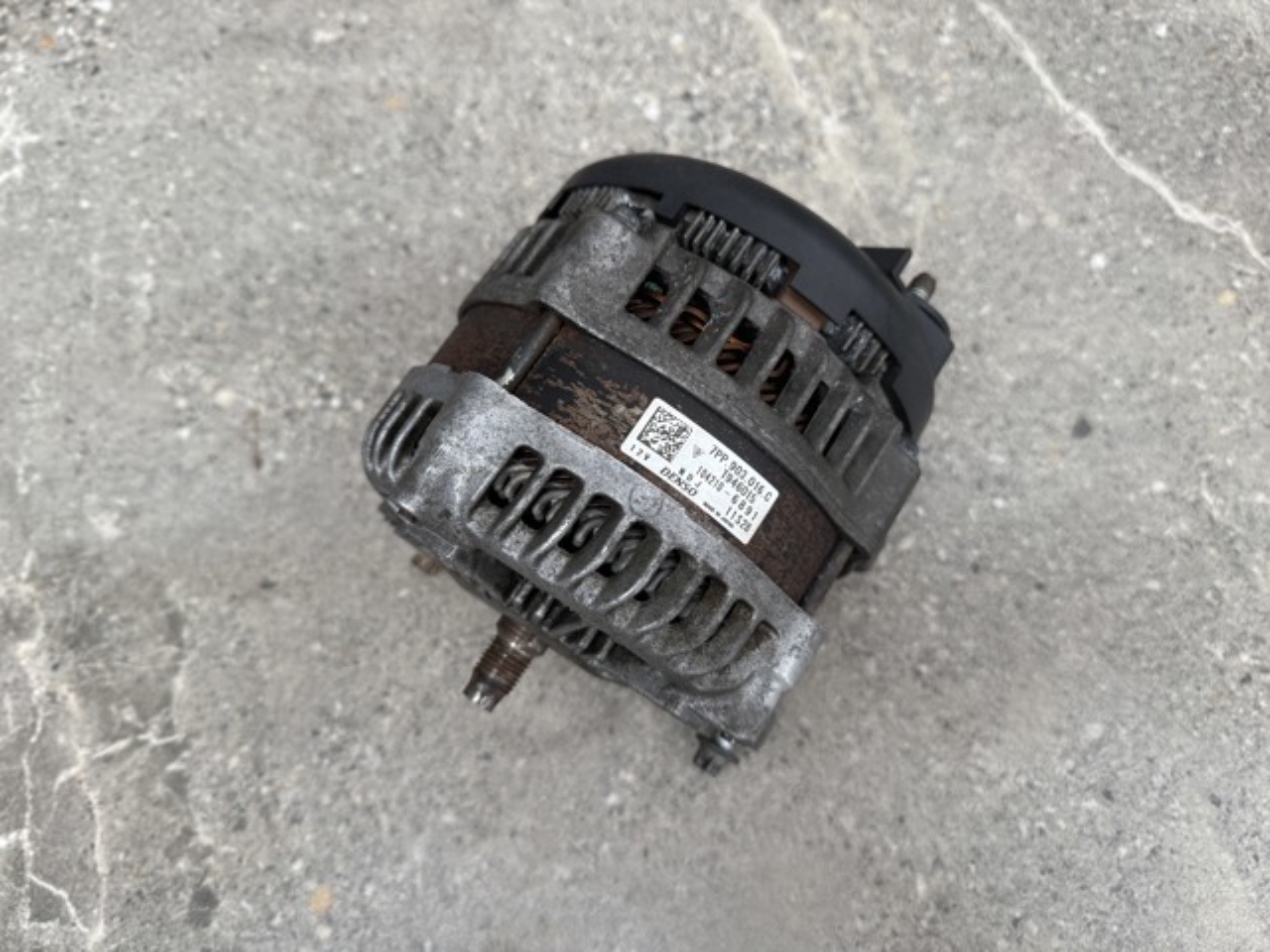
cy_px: 476
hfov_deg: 71.6
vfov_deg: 56.8
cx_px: 635
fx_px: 881
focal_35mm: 24
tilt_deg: -68.8
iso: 80
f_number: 1.78
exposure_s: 1/121
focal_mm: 6.76
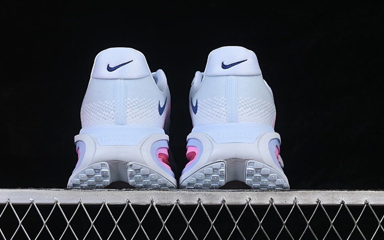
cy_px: 99
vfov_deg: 15.2
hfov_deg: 24.1
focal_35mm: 86
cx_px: 181
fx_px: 900
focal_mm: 50
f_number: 8
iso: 160
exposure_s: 1/80
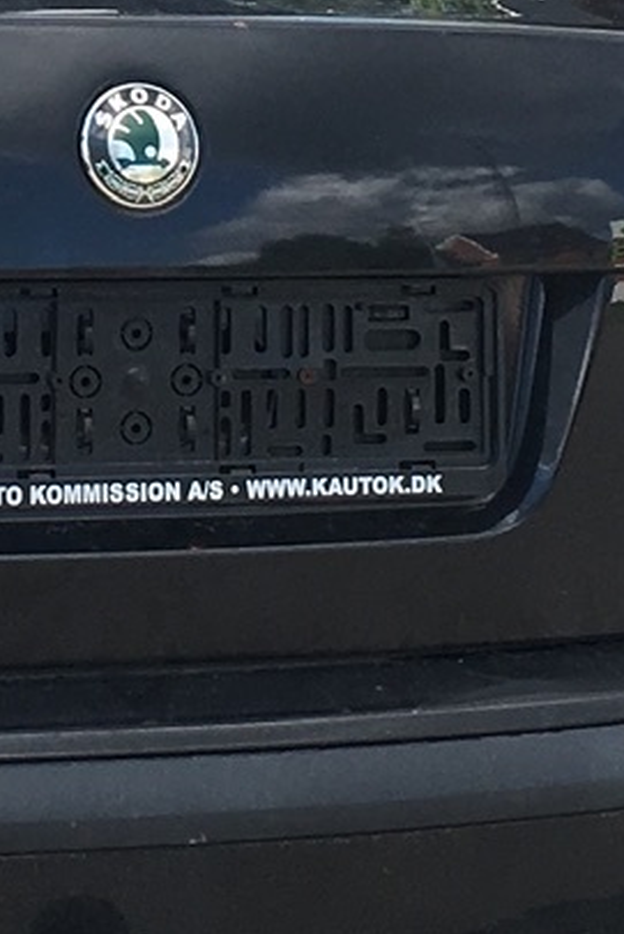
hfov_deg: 8.9
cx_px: -92
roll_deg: -3.6
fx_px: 3948
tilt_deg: -8.2
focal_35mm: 152
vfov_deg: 13.3
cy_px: -55
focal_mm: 4.15
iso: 25
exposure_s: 1/538
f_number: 2.2
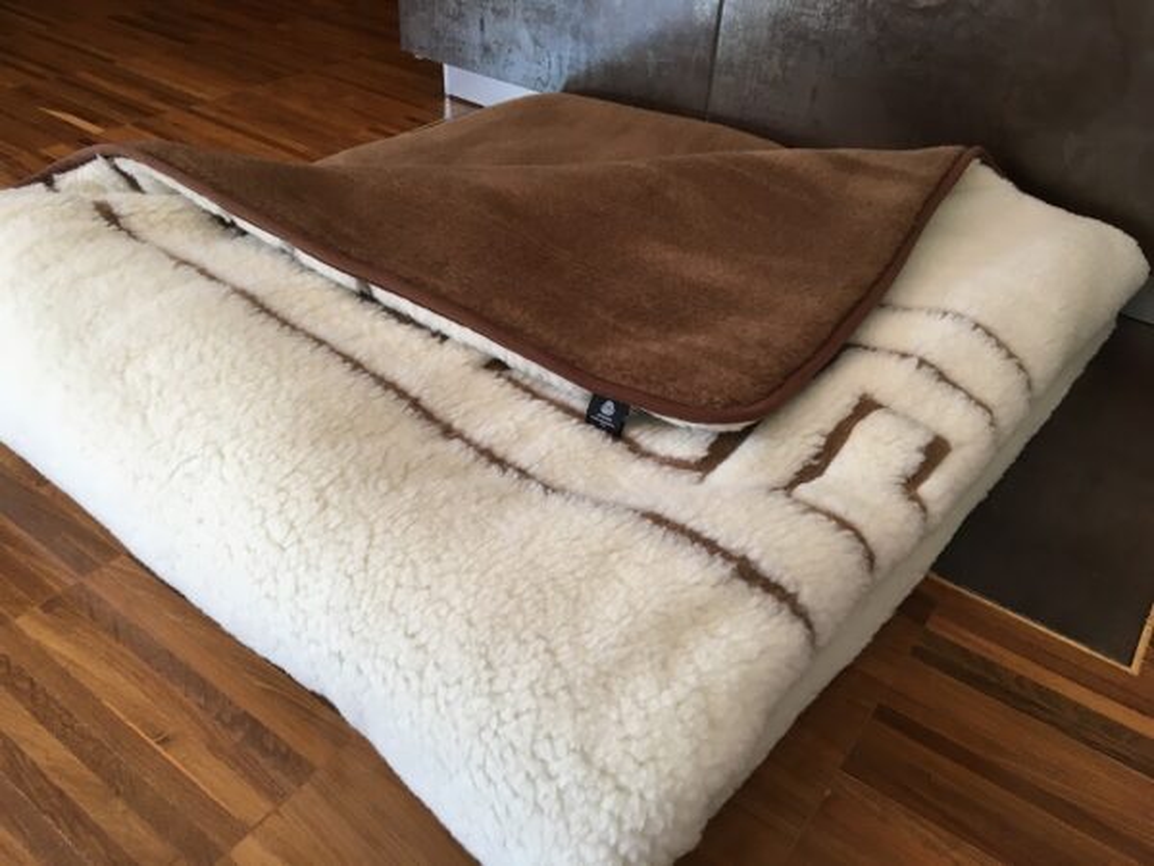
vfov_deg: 48.2
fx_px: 967
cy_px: 433
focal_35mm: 29
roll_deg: -2.3
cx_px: 577
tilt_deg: -37.2
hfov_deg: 61.7
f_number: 2.2
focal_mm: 4.15
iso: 32
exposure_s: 1/33
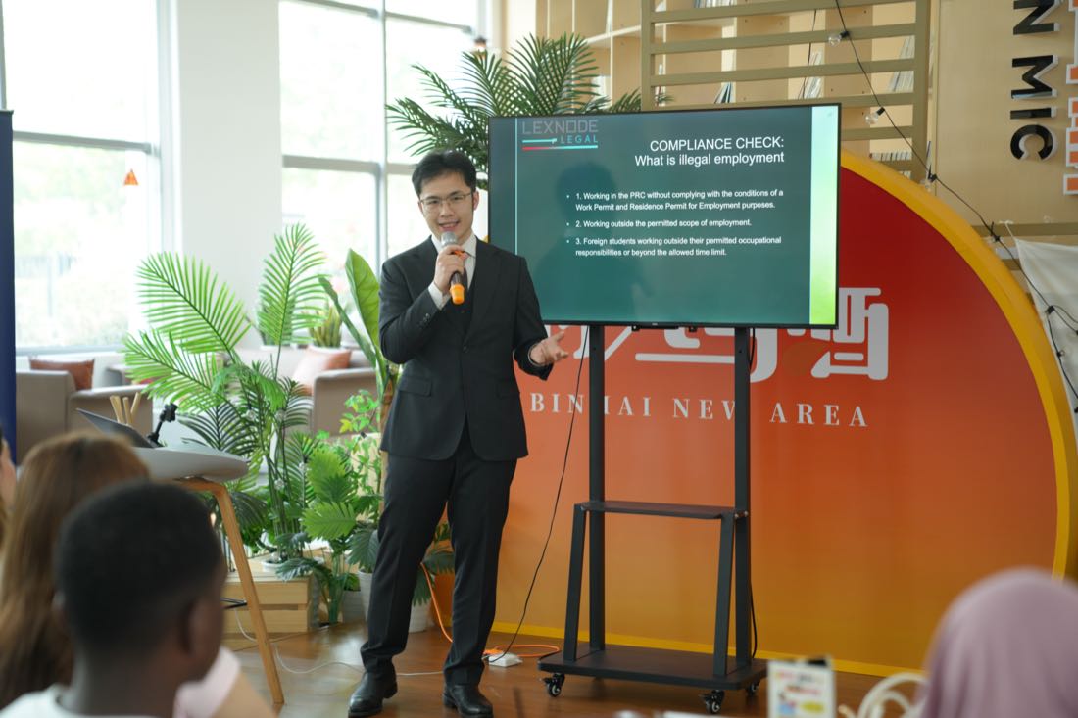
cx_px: 539
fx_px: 2096
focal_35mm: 70
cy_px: 359
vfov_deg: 19.5
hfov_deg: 28.8
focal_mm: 70
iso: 800
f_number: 2.8
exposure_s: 1/125
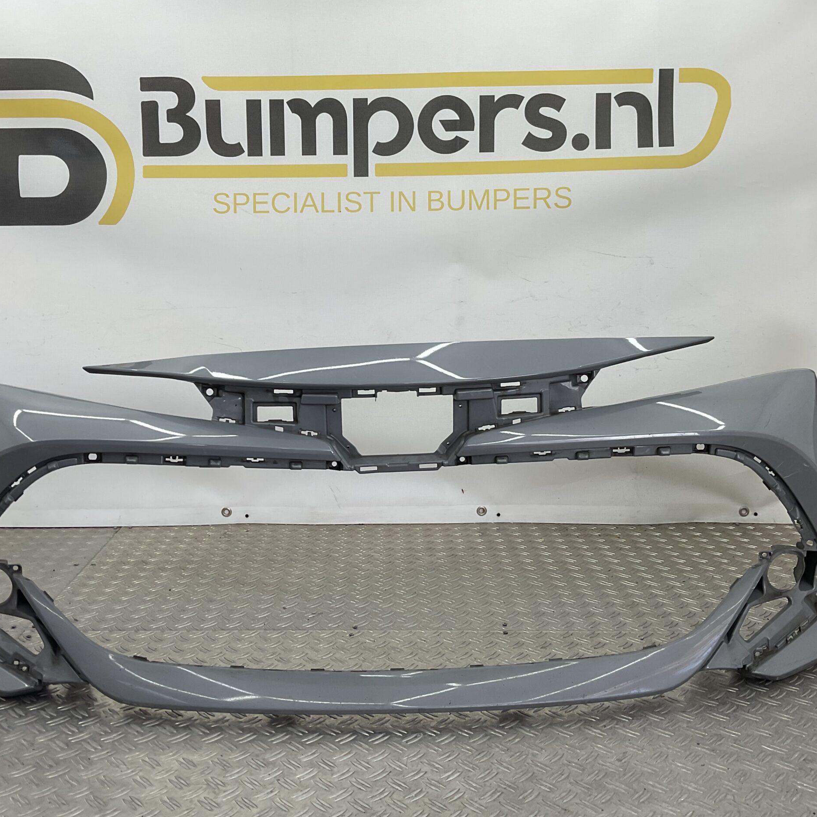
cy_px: 406
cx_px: 371
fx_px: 935
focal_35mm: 35
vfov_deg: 47.2
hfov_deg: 47.2
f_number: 1.8
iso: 16
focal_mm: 3
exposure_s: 1/131
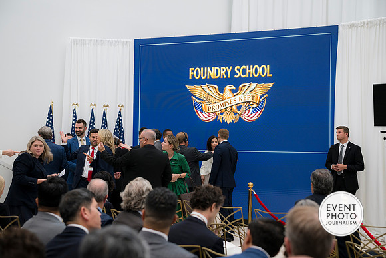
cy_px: 129
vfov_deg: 27.0
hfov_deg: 39.6
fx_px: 536
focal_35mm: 50
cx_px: 193
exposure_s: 1/200
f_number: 2.8
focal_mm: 50
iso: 280
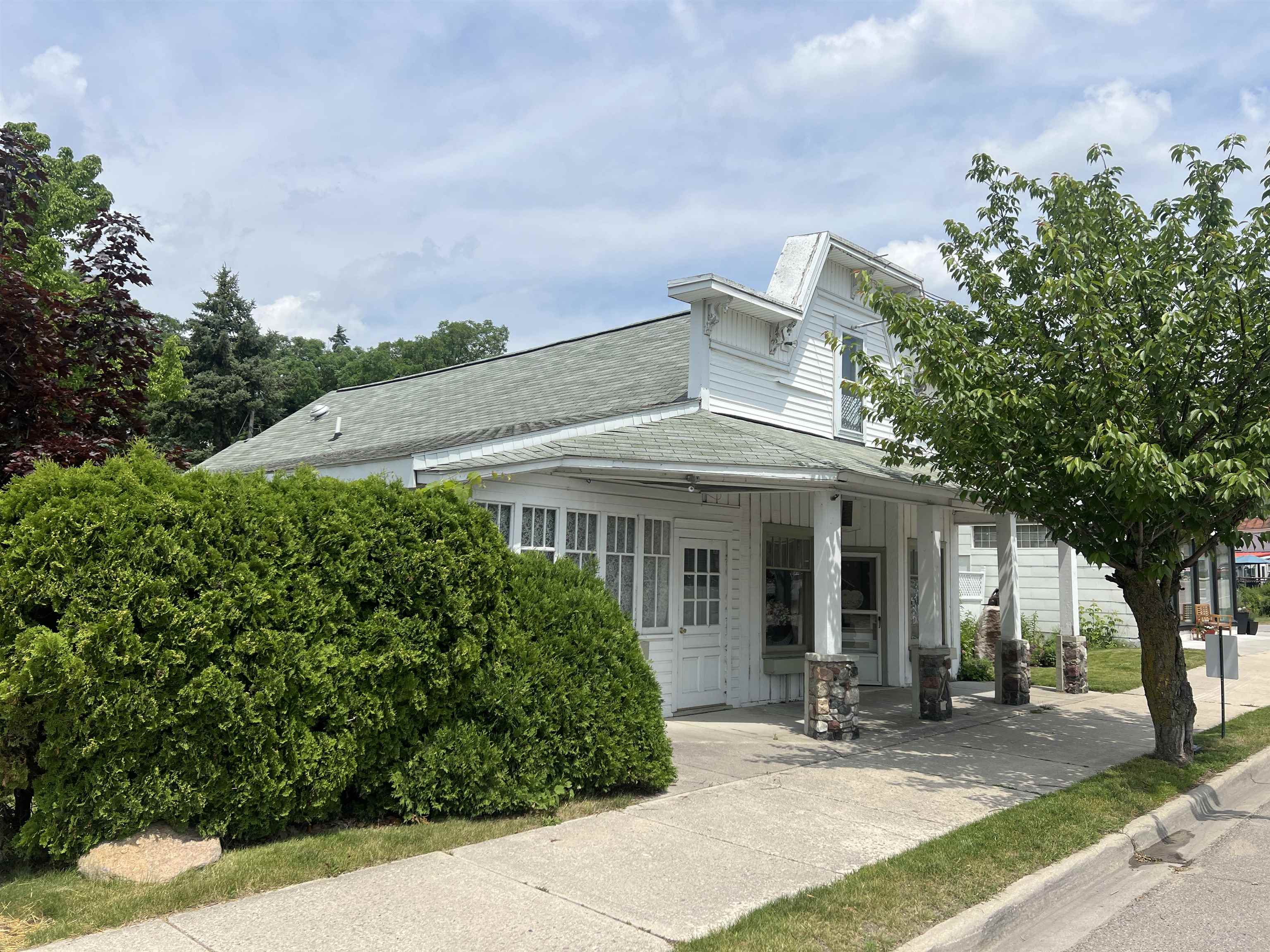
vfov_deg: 53.1
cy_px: 476
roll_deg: -1.4
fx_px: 954
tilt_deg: +7.0
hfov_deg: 67.3
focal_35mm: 26
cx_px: 635
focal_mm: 5.7
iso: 50
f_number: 1.5
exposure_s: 1/6579
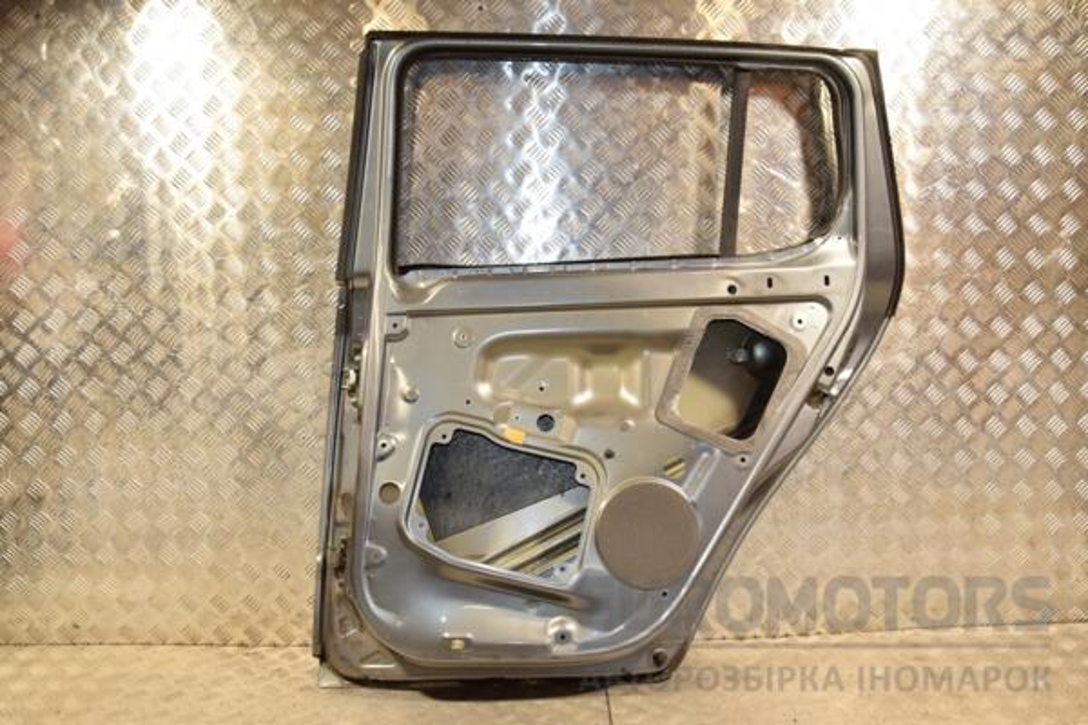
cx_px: 544
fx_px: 816
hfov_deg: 67.4
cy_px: 362
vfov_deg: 47.9
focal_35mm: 27
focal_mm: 18
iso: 800
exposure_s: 1/200
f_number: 5.6
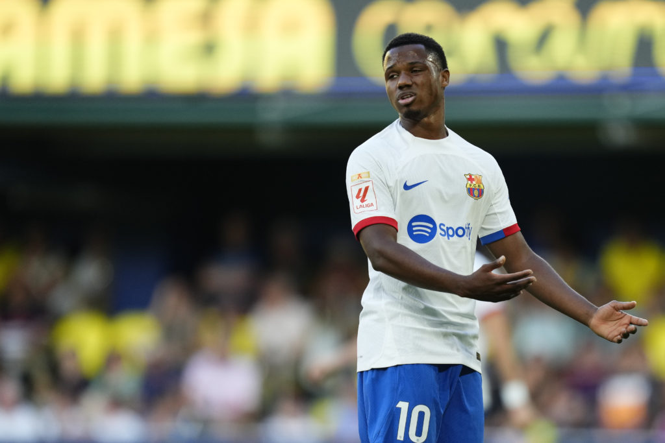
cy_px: 222
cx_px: 332
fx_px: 7389
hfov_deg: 5.2
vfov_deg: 3.4
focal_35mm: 400
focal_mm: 400
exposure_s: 1/2500
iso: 1600
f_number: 2.8
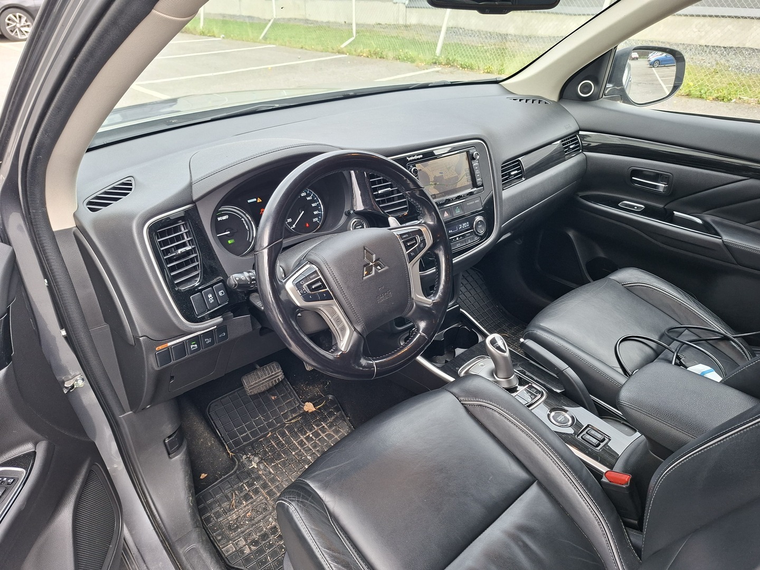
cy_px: 285
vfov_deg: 58.9
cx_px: 380
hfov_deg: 73.9
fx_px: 505
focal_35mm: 23
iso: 80
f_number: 1.8
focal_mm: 5.54
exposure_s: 1/100
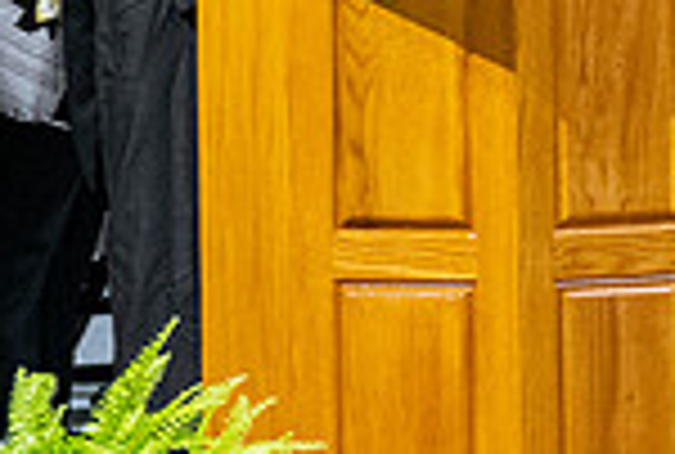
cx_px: 1259
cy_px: 7
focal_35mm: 1562
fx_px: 29376
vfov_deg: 0.9
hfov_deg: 1.3
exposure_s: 1/200
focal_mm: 200
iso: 2000
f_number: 4
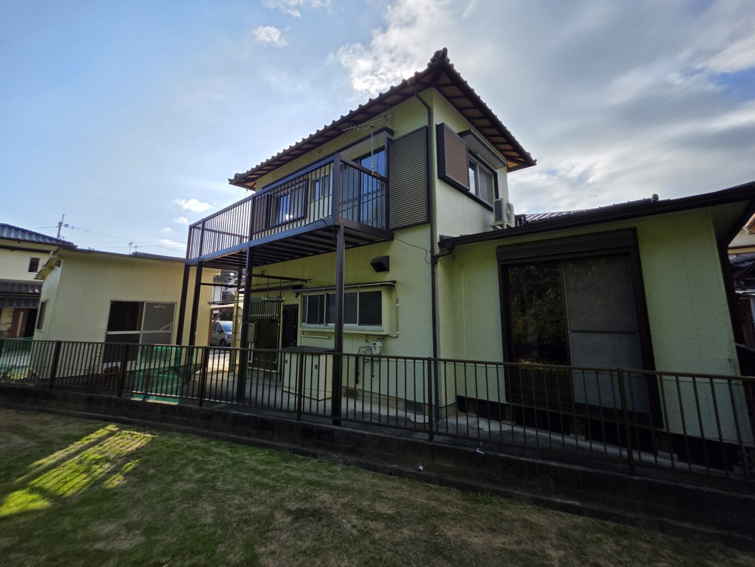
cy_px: 265
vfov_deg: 85.6
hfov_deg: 102.0
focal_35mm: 14
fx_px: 305
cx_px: 375
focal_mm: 2.2
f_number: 1.9
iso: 40
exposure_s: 1/1824
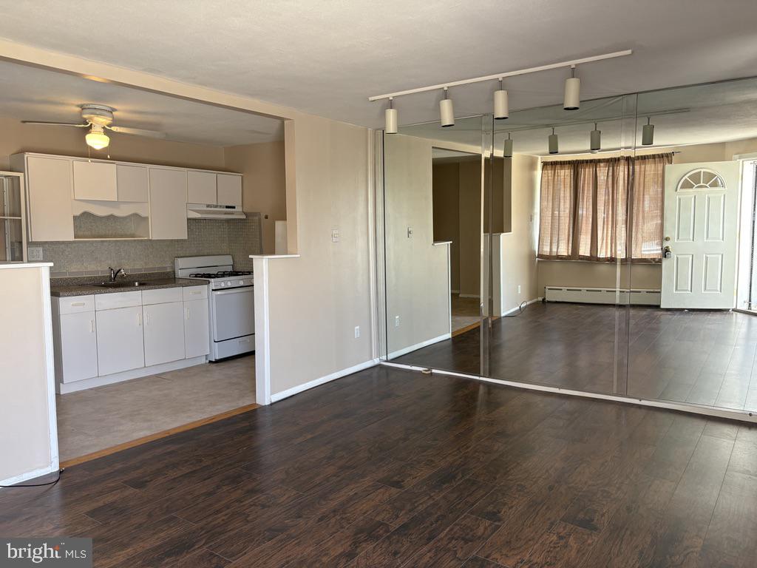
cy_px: 284
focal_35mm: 26
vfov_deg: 53.1
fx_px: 569
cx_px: 378
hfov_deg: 67.3
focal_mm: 5.96
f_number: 1.6
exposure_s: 1/121
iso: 80
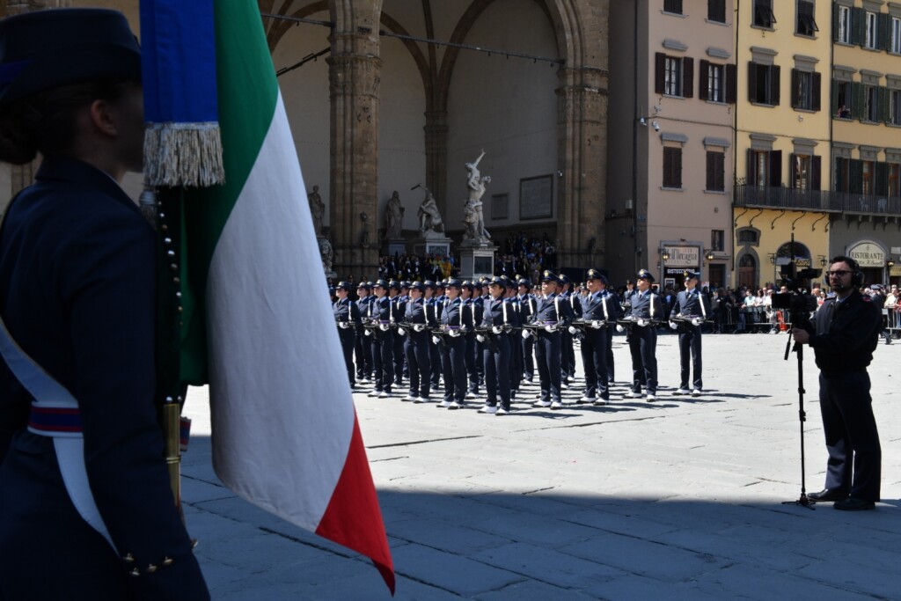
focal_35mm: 38
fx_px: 951
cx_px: 450
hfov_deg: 50.7
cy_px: 300
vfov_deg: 35.1
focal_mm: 38
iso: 500
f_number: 13
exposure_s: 1/320
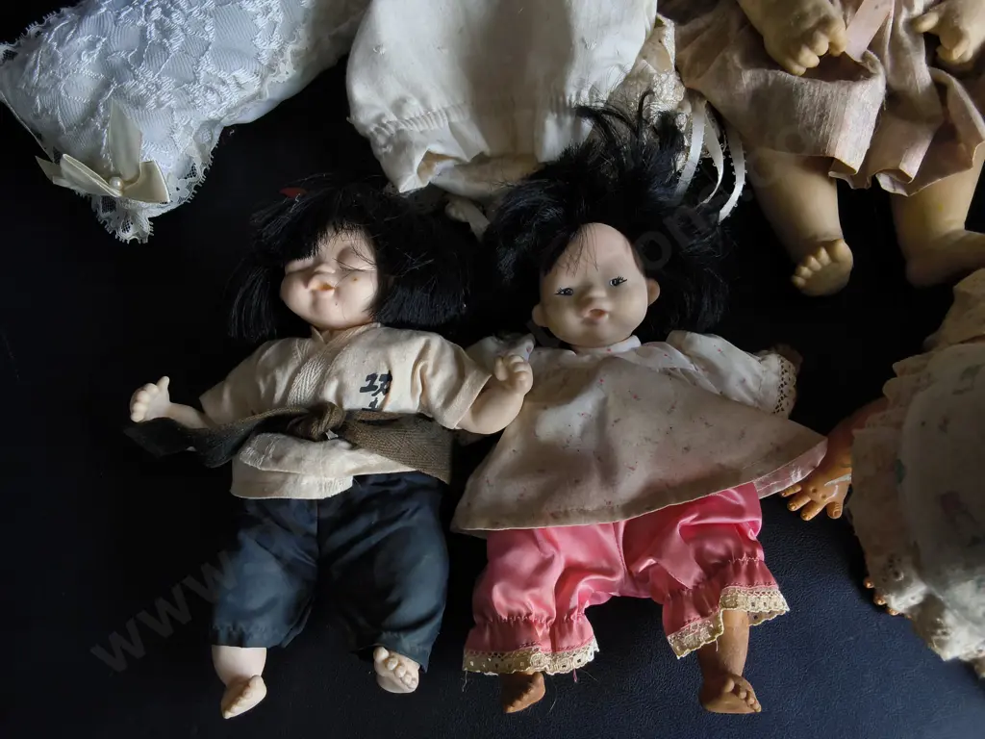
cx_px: 492
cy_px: 370
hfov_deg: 65.3
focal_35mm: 27
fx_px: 768
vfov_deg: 51.4
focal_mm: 2.87
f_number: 2
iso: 100
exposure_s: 1/100
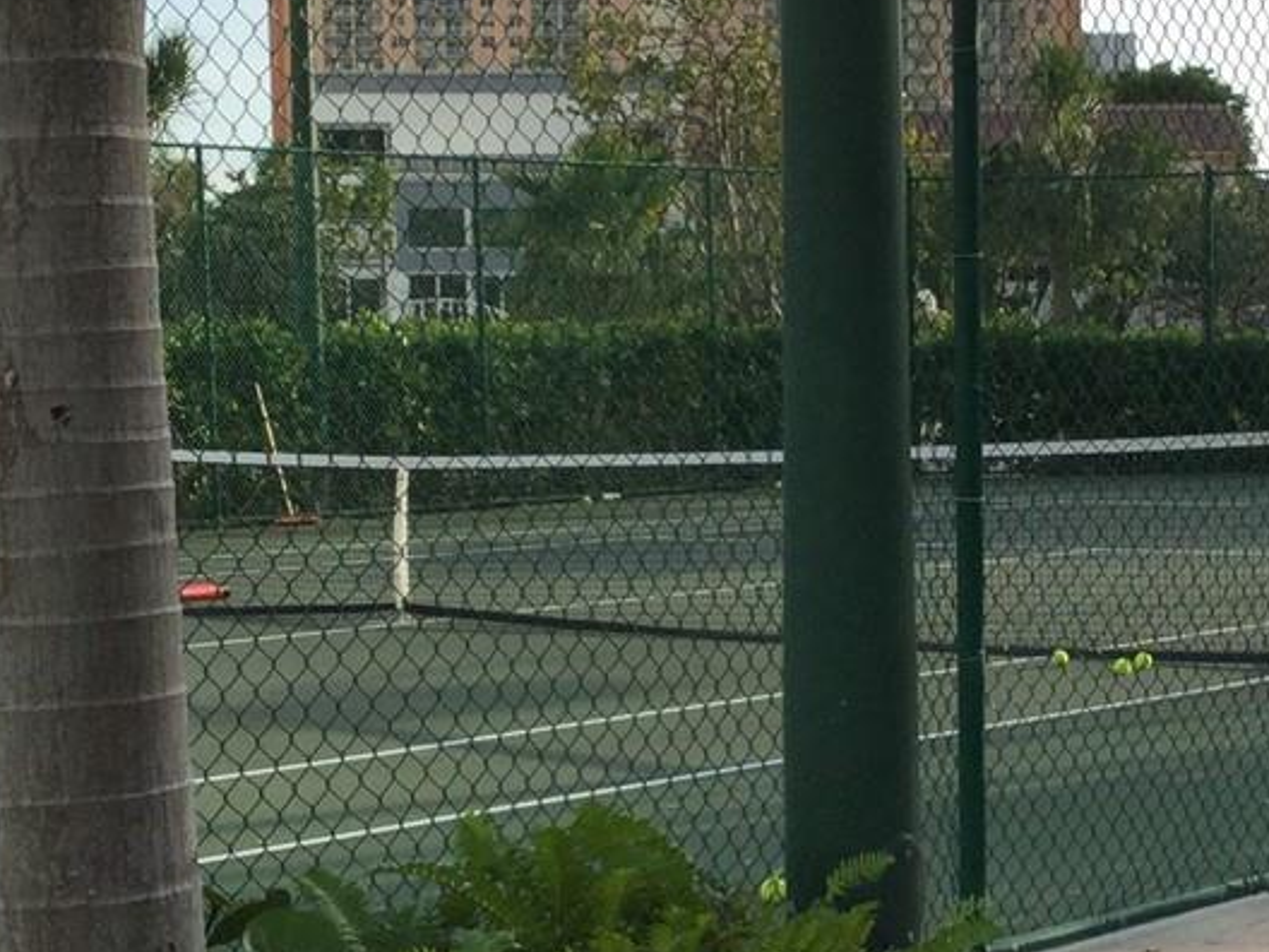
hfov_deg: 20.7
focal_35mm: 94
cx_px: 935
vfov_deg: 15.7
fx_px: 3446
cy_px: 635
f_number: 2.4
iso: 25
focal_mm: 3.3
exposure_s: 1/691
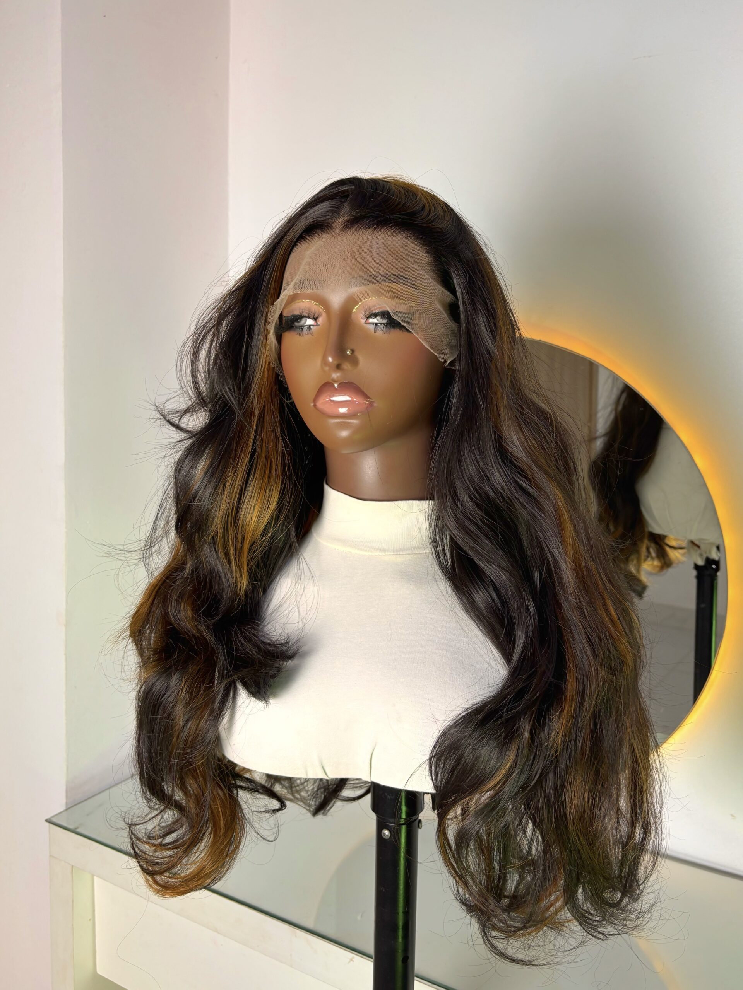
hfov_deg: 53.1
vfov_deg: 67.3
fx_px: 744
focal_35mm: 26
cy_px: 495
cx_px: 372
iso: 64
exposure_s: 1/100
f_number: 1.6
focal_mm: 5.96
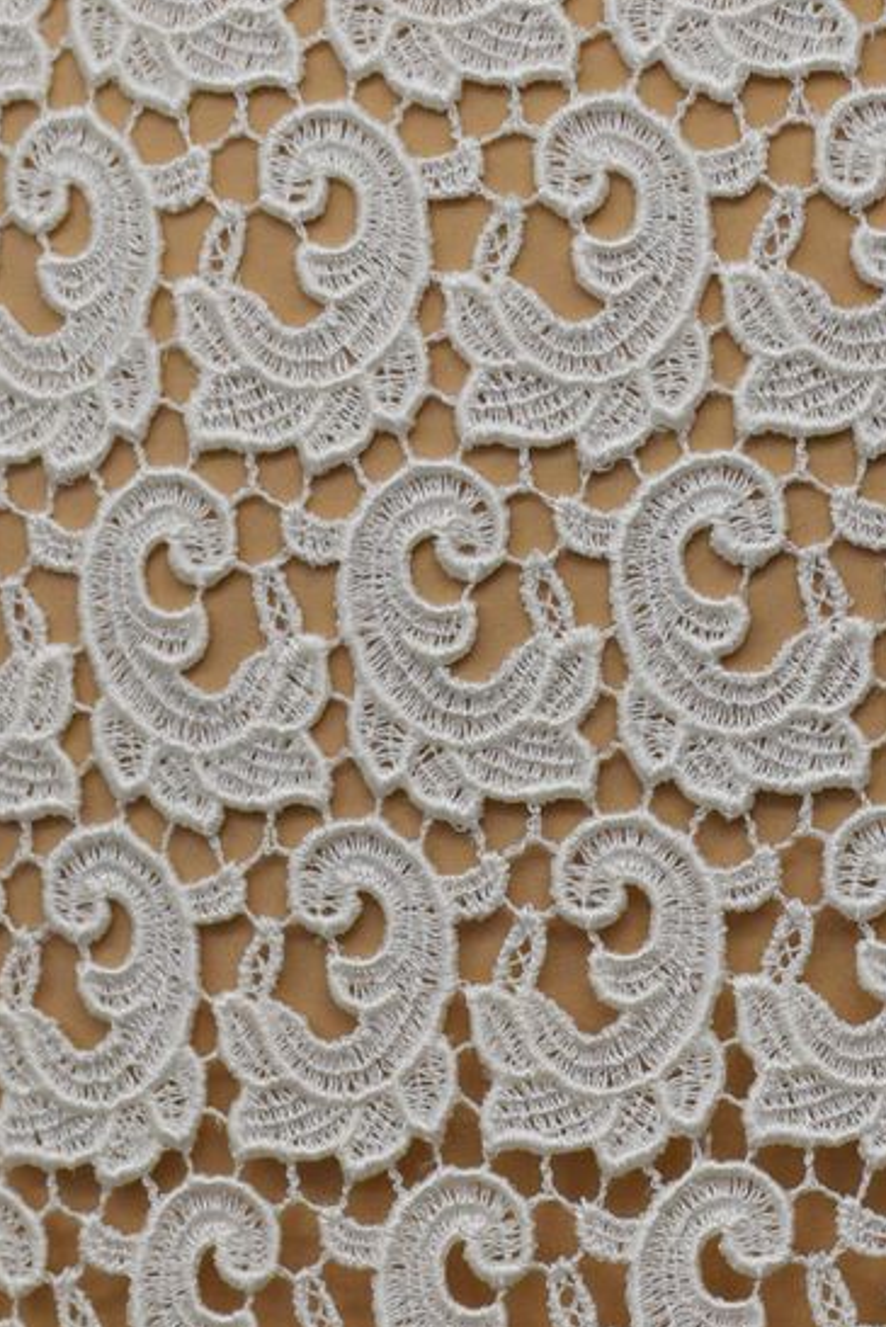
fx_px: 6369
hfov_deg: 7.9
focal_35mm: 173
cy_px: 1390
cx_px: 869
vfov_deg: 11.8
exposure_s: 1/80
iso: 400
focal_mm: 35
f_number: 4.5
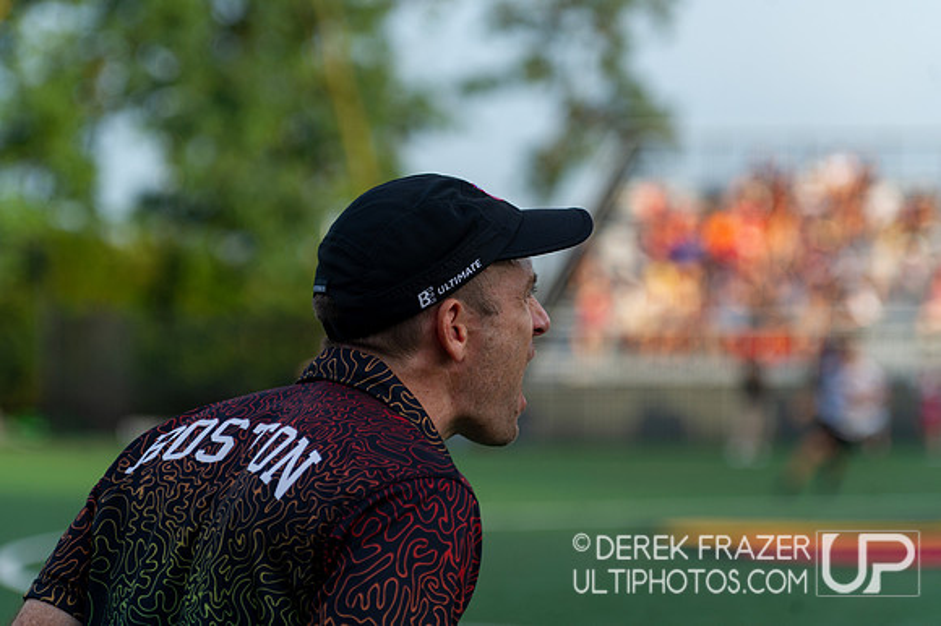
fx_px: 3896
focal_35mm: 149
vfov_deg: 9.2
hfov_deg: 13.8
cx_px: 448
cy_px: 293
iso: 450
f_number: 4
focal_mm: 140
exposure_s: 1/1600
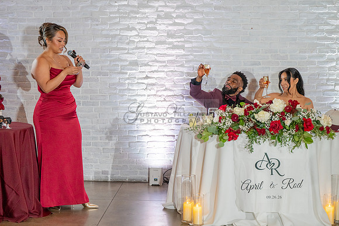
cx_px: 170
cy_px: 113
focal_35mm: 70
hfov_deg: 28.8
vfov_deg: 19.5
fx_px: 659
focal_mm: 70
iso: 1600
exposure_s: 1/320
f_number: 2.8
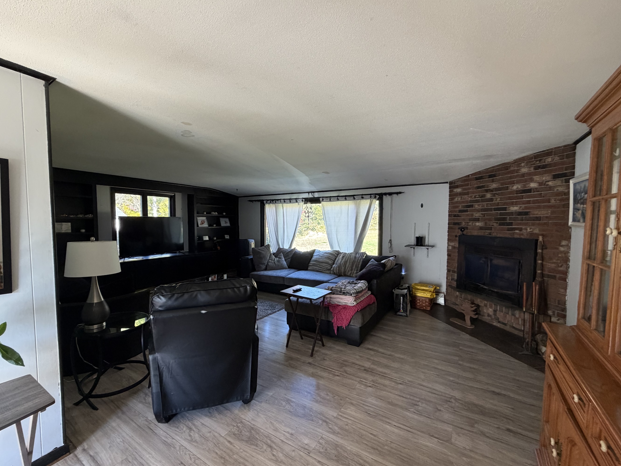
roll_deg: -0.6
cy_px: 236
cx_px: 296
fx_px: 269
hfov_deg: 98.1
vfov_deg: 81.7
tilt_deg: -3.5
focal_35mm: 15
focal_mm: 2.22
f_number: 2.2
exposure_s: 1/94
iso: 320
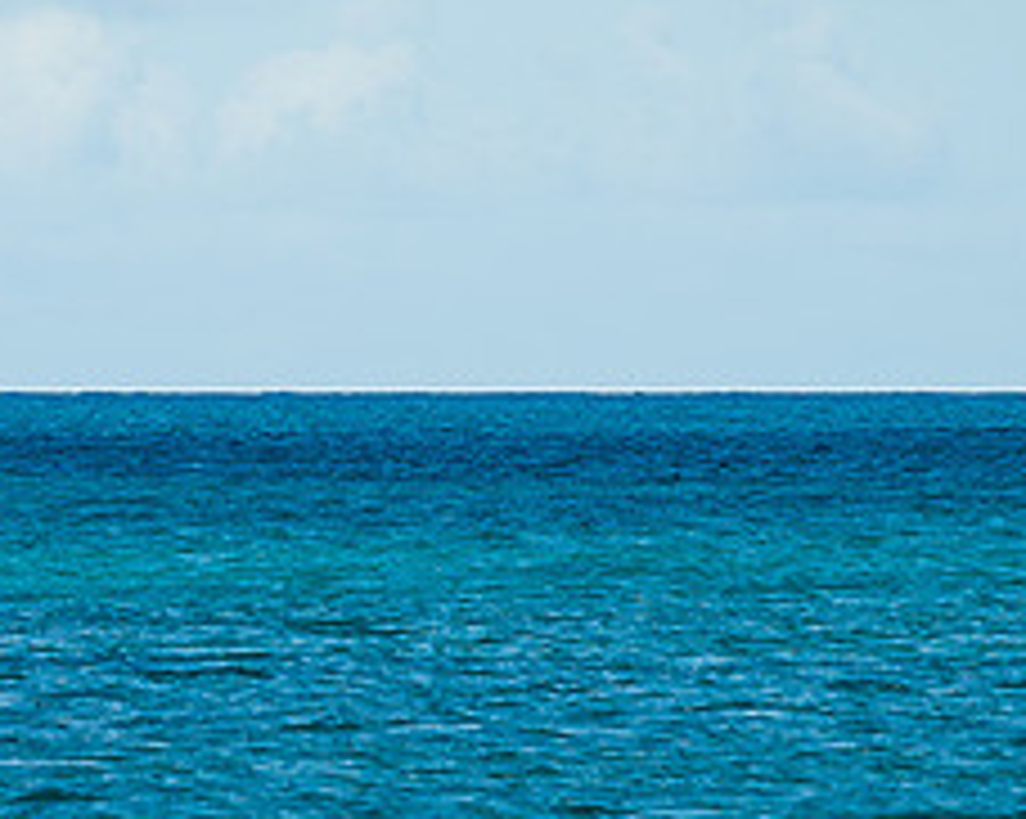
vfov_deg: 1.9
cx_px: -234
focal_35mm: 817
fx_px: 24788
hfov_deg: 2.4
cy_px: 1052
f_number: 6.3
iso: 64
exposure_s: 1/320
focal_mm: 200
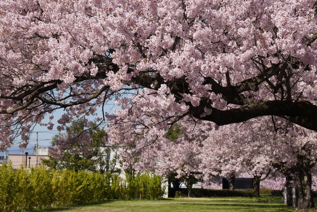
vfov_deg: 10.4
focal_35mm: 133
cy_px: 126
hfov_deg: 15.4
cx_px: 179
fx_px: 1169
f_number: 8
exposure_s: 1/1000
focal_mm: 67
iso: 320
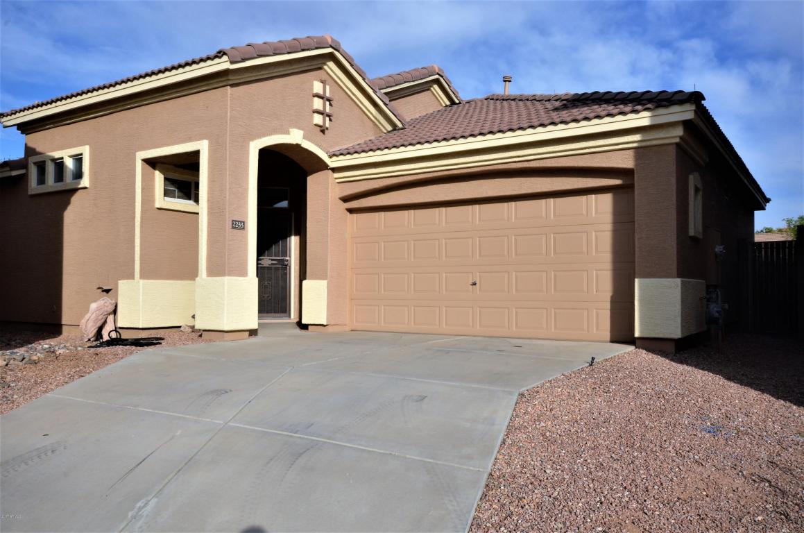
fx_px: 669
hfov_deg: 62.0
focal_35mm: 30
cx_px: 402
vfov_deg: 43.4
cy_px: 266
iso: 500
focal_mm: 20
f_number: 13
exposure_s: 1/640
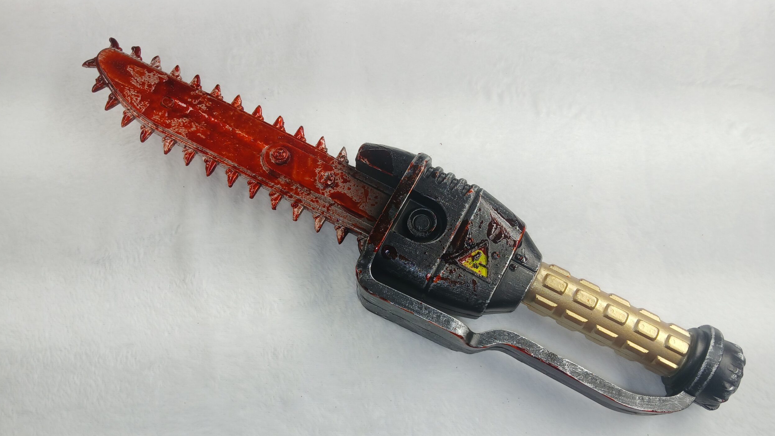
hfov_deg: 66.1
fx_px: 596
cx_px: 387
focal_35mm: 29
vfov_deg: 40.0
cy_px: 264
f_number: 1.8
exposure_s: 1/100
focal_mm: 3.98
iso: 25
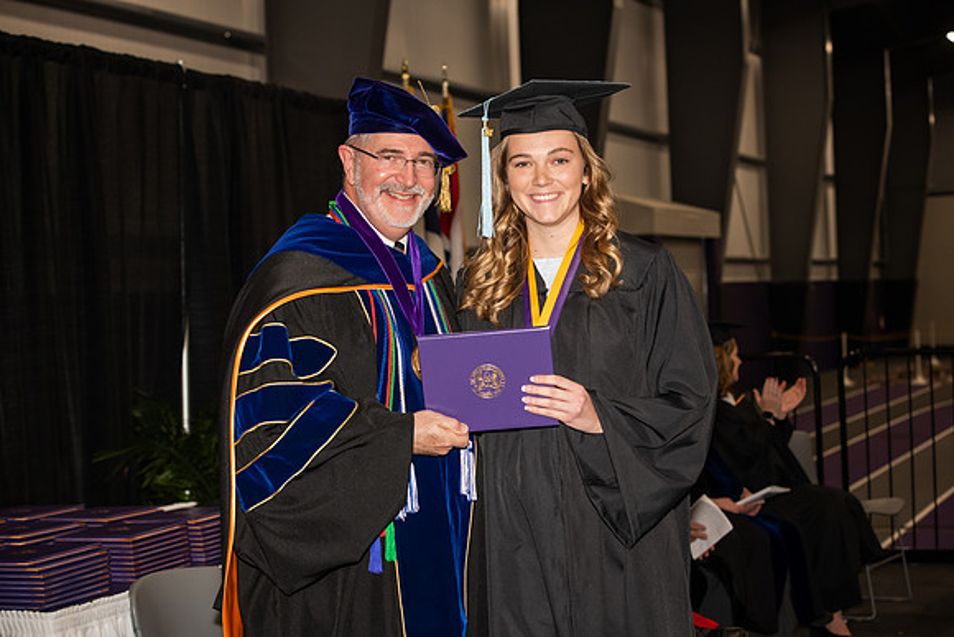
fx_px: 1855
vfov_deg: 19.5
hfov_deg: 28.8
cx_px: 477
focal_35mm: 70
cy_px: 318
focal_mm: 70
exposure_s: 1/200
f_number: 5.6
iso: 1000
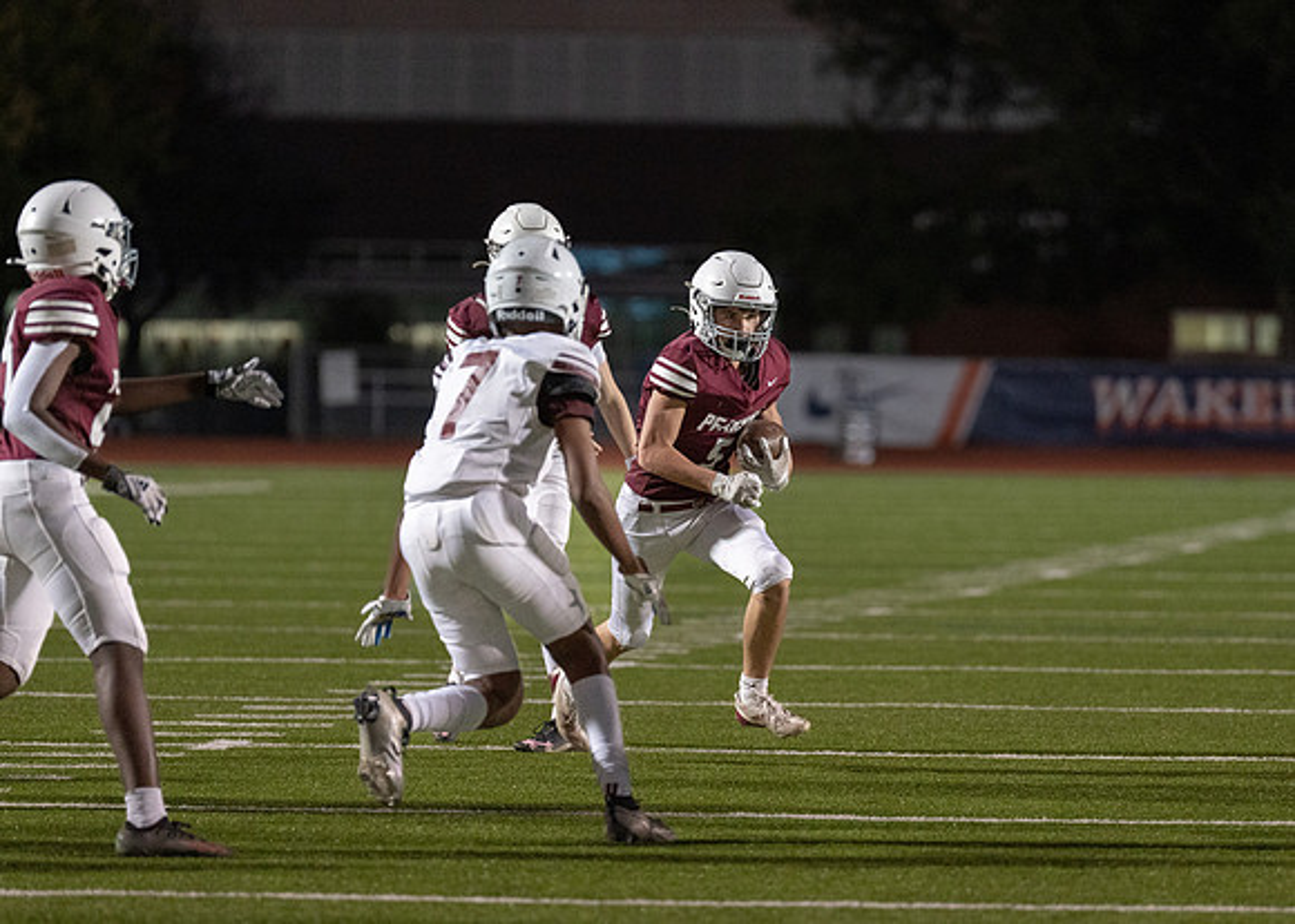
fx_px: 10808
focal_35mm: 294
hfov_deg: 6.9
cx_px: 710
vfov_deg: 4.9
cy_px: 495
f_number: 2.8
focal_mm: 200
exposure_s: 1/1000
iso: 1250
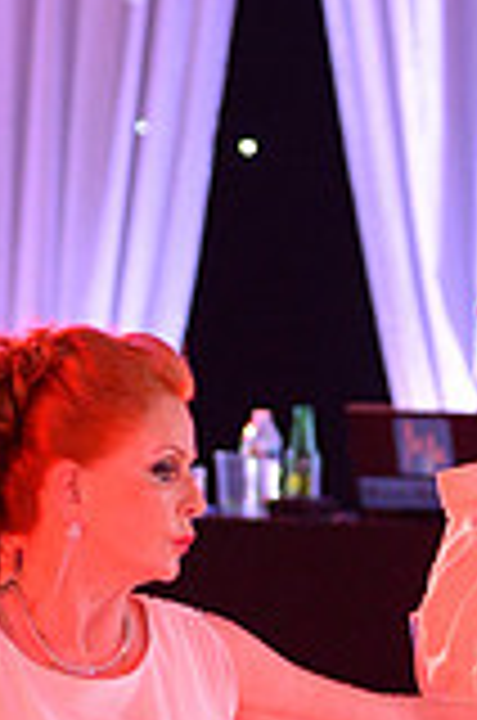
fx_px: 7246
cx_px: 317
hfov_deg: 3.8
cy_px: 1008
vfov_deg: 5.6
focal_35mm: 363
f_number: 4
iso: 3200
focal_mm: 100
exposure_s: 1/250
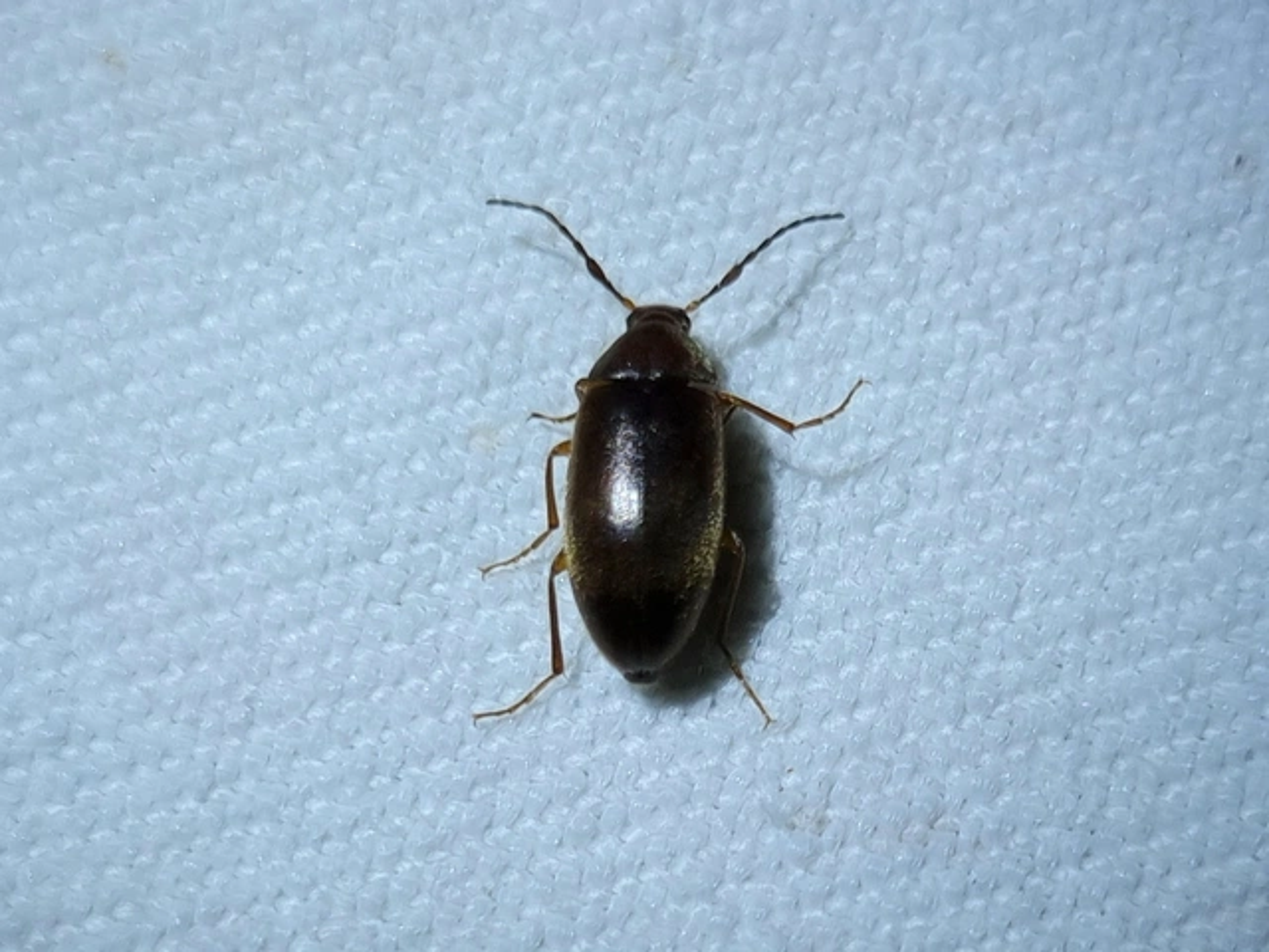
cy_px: 476
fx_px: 953
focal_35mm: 26
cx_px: 634
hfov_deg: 67.3
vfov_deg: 53.1
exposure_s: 1/2000
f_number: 1.8
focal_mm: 5.4
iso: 50
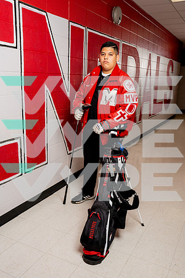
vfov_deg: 57.2
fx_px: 254
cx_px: 92
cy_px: 139
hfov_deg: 40.0
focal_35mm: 33
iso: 250
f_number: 7.1
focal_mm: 33
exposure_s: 1/200
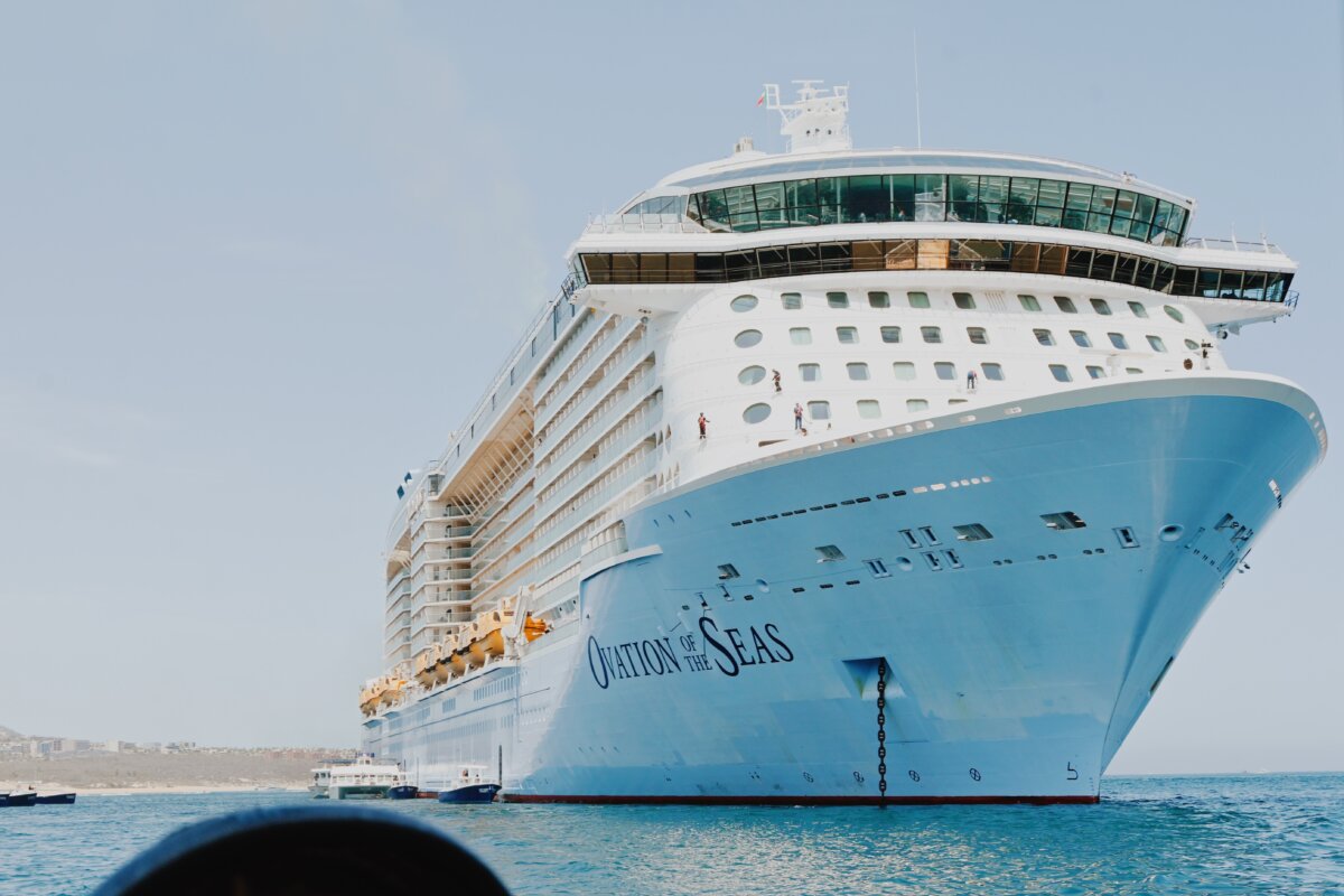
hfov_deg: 31.9
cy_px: 448
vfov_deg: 21.6
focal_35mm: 63
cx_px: 672
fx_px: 2352
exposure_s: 1/400
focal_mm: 42
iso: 100
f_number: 10
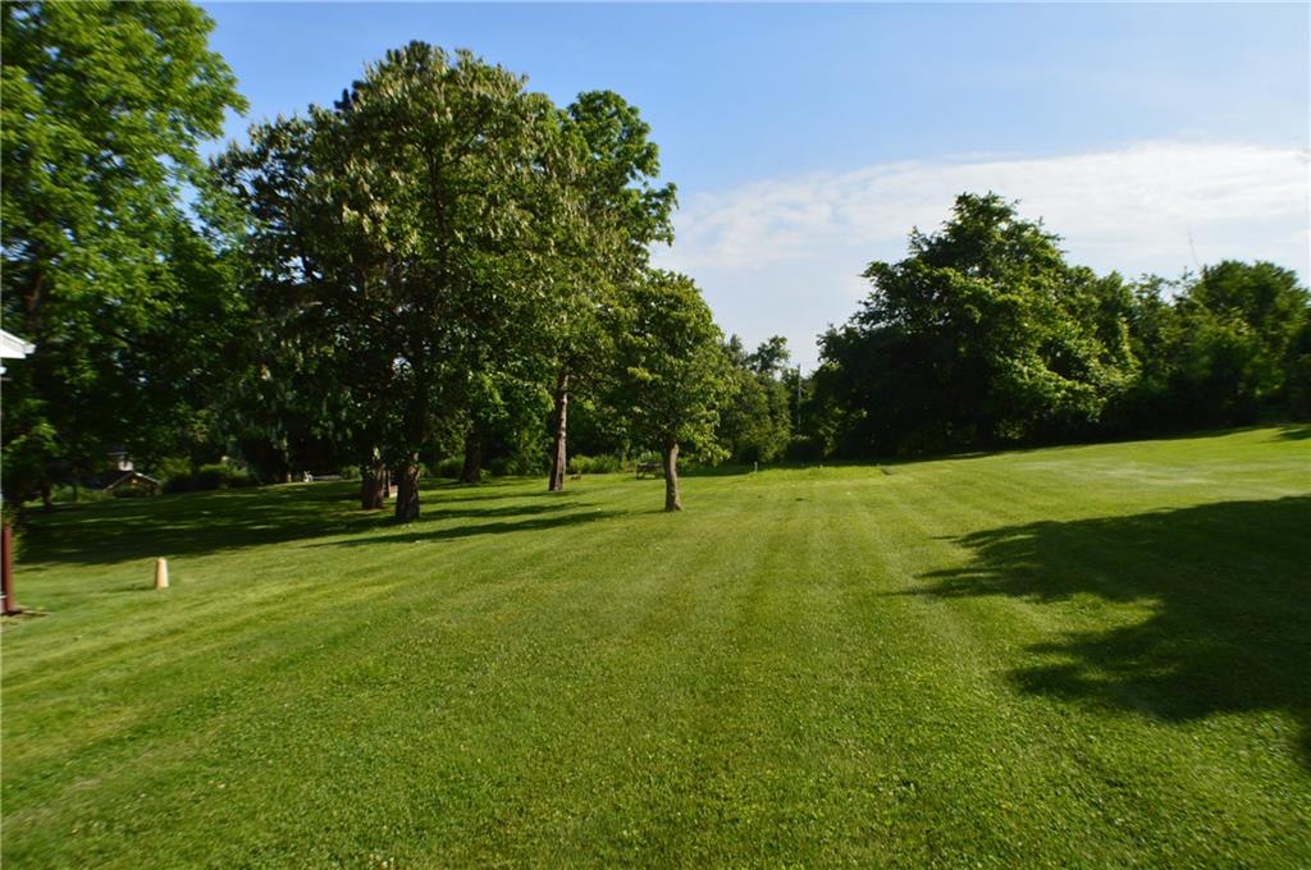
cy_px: 435
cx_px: 656
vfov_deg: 43.5
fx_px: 1091
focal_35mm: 30
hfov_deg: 62.0
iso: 400
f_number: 11
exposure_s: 1/400
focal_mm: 20
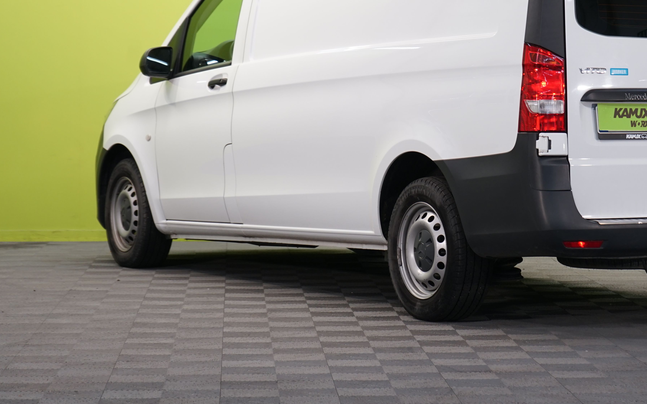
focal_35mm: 119
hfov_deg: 17.4
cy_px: 104
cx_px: 474
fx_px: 2098
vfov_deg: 11.0
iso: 400
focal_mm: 70
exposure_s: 1/30
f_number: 5.6
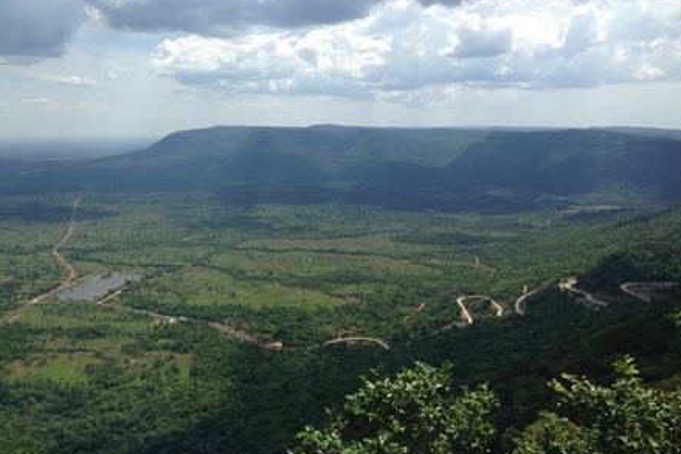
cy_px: 217
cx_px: 344
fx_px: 662
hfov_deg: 54.4
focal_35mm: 35
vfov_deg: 37.9
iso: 50
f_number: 2.4
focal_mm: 4.12
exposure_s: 1/2169
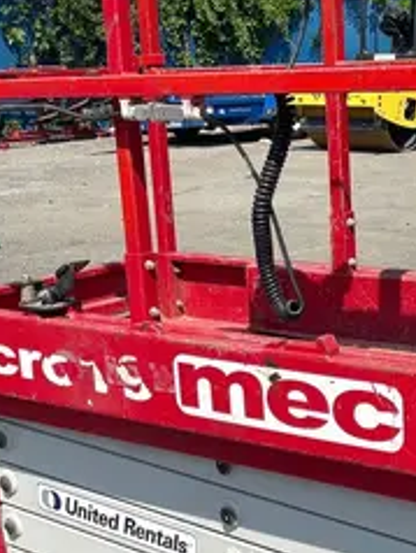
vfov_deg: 24.1
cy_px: 433
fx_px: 1280
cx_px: 323
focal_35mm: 80
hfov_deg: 18.3
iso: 50
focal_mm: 5.7
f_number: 1.5
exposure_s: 1/4115
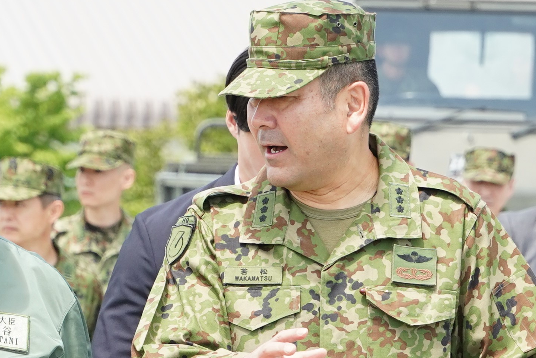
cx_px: 70
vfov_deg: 3.5
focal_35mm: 393
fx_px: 5852
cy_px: 385
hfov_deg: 5.2
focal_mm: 112
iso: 800
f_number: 7.1
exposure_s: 1/640
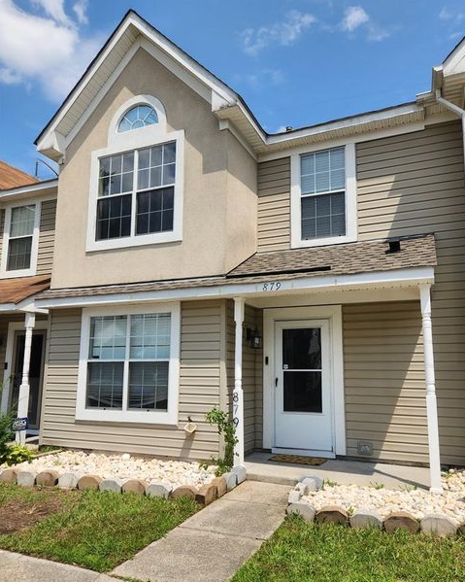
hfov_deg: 56.8
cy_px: 305
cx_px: 240
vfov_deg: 68.1
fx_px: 430
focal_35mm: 25
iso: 20
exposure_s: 1/2066
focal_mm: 5.4
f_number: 1.8
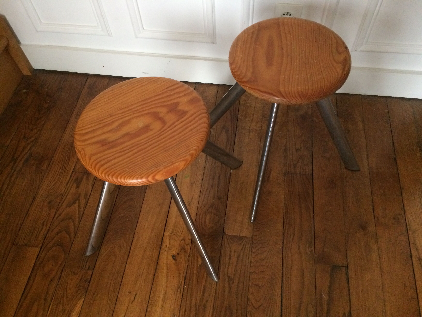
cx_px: 211
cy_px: 158
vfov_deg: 48.2
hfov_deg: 61.7
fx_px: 354
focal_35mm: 29
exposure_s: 1/25
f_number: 2.2
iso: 320
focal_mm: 4.15
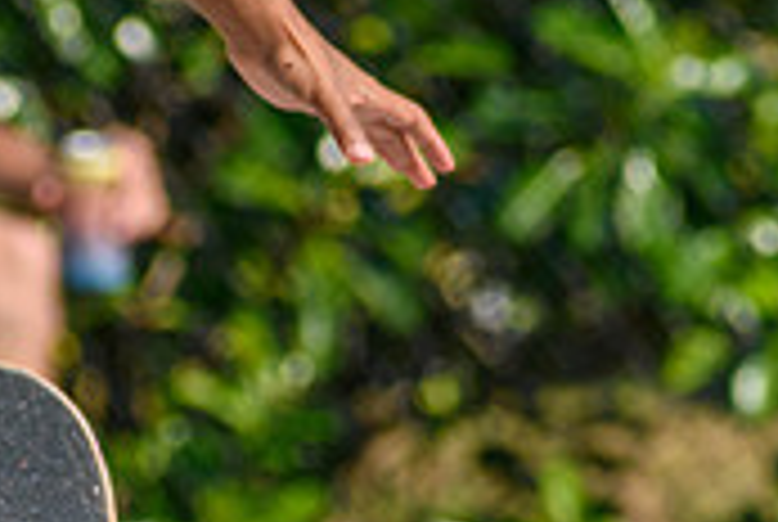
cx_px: 396
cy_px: 340
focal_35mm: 1355
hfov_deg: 1.5
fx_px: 29333
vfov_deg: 1.0
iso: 360
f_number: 6
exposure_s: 1/2000
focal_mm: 270
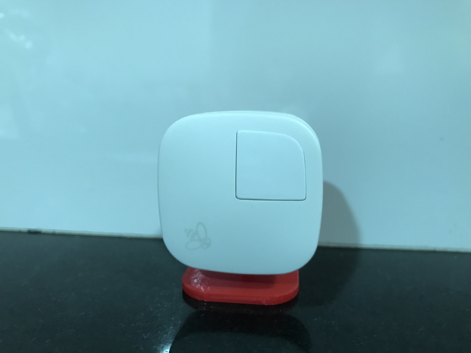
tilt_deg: -10.2
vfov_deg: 49.7
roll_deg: -0.2
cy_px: 176
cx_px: 236
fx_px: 381
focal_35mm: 28
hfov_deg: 63.4
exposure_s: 1/17
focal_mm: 3.99
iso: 100
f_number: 1.8
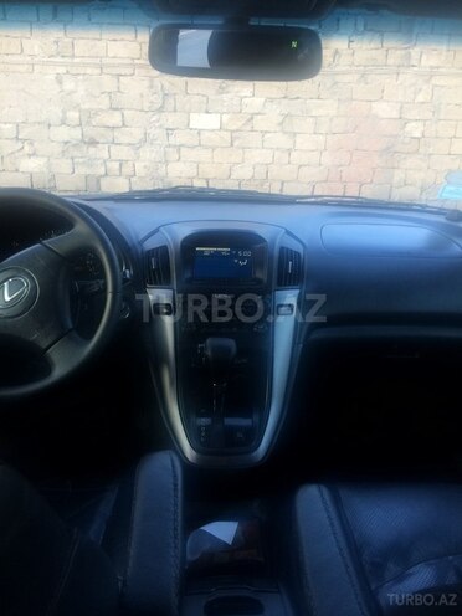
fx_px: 516
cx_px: 231
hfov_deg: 48.2
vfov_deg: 61.7
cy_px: 308
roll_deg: -1.5
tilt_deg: -19.3
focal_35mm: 29
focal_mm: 4.15
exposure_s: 1/33
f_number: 2.2
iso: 32
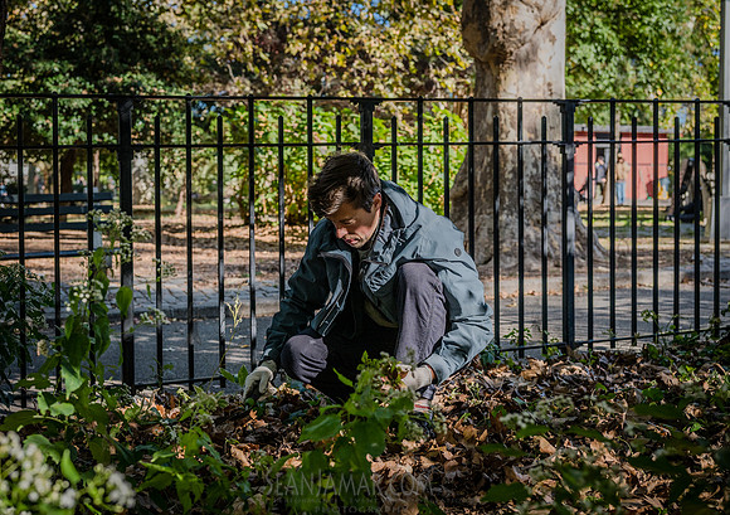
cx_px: 312
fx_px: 933
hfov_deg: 42.6
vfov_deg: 30.8
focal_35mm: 45
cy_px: 237
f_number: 4
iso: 500
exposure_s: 1/640
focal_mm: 40
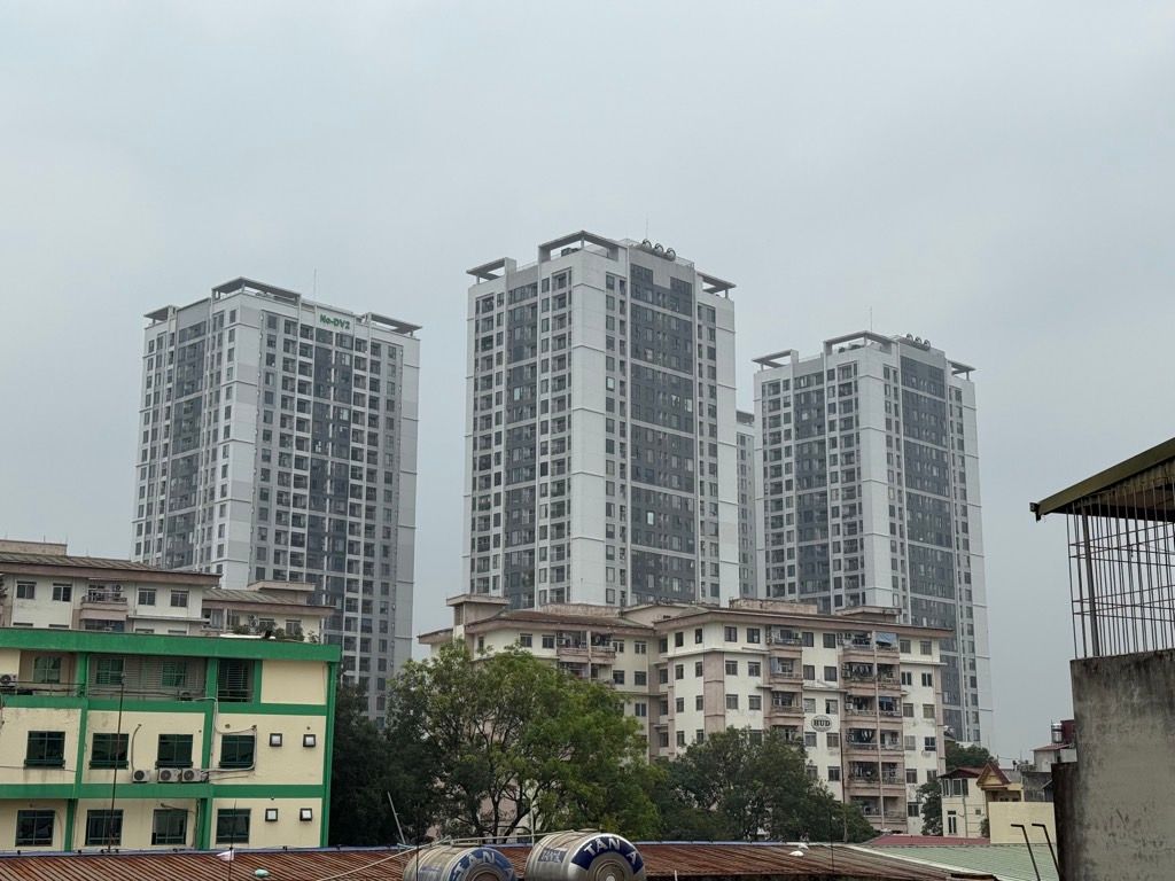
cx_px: 588
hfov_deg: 39.7
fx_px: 1629
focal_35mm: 48
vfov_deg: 30.3
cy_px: 440
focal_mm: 6.76
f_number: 1.78
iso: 64
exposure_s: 1/4878
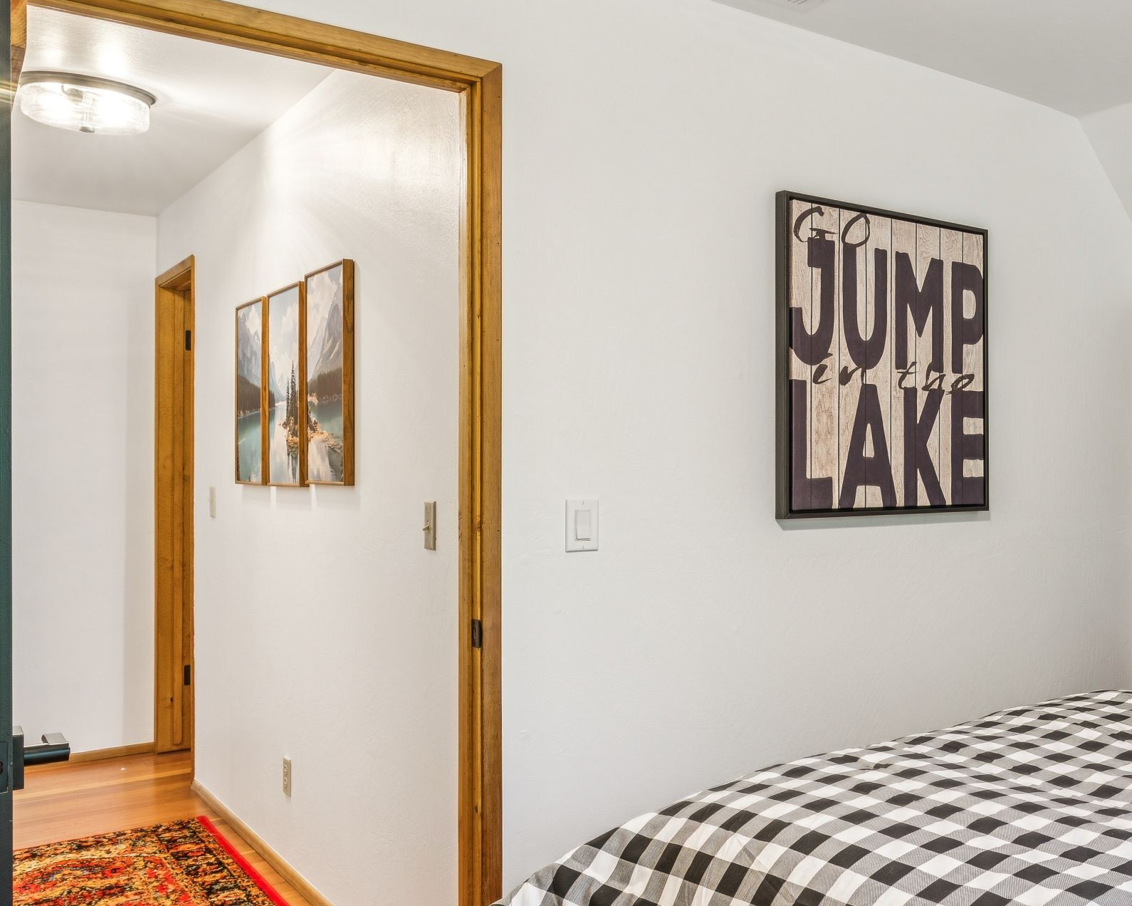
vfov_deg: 42.2
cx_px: 1146
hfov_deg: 43.6
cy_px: 473
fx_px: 1175
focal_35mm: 35
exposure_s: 1.3
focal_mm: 16.5
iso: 100
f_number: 13
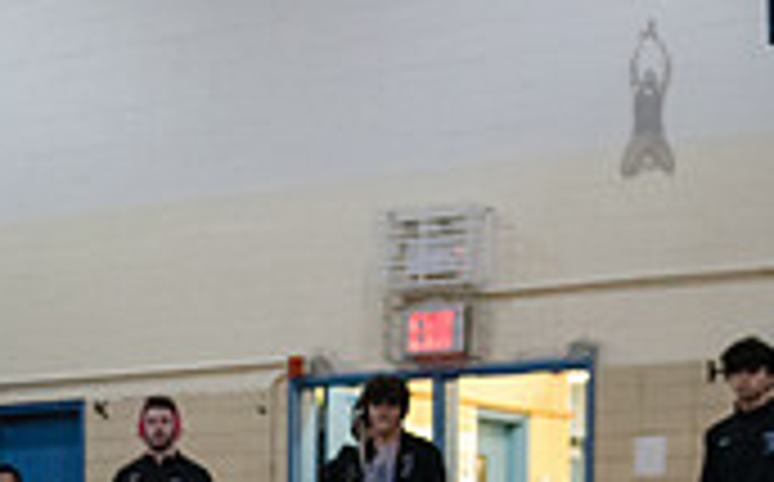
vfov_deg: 10.2
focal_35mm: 124
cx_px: -225
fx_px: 2612
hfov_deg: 16.0
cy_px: 750
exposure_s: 1/400
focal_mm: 36
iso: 8000
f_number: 3.2
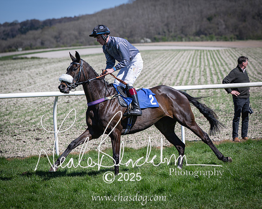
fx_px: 1135
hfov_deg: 13.2
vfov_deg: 10.5
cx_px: 173
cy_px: 104
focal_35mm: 146
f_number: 4
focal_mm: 115
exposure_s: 1/2000
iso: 160
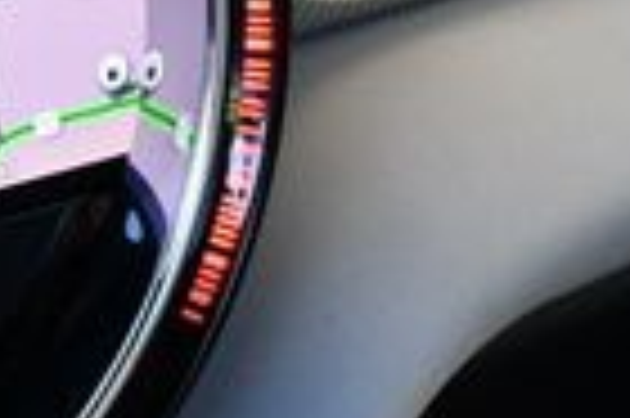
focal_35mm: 165
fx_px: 2884
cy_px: 54
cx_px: -378
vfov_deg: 8.3
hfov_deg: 11.8
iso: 720
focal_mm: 18
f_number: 3.5
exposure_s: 1/250
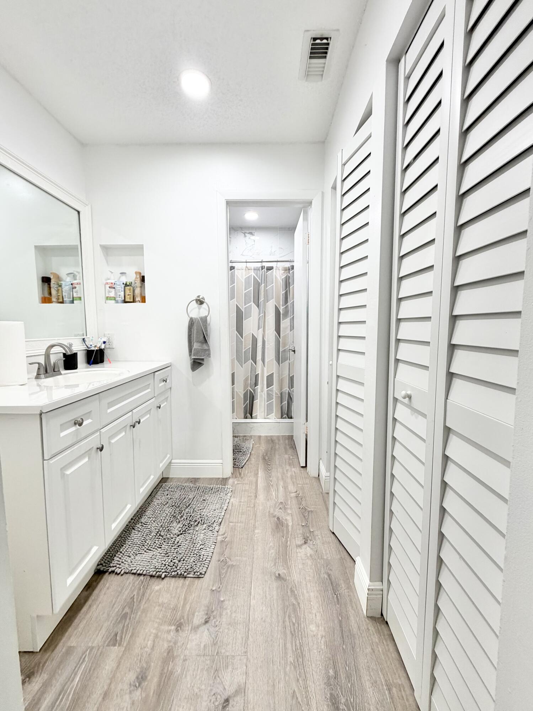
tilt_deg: -4.8
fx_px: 288
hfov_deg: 85.6
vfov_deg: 102.1
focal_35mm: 14
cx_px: 266
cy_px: 356
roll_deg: -1.6
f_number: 2.2
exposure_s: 1/120
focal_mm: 2.22
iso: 125
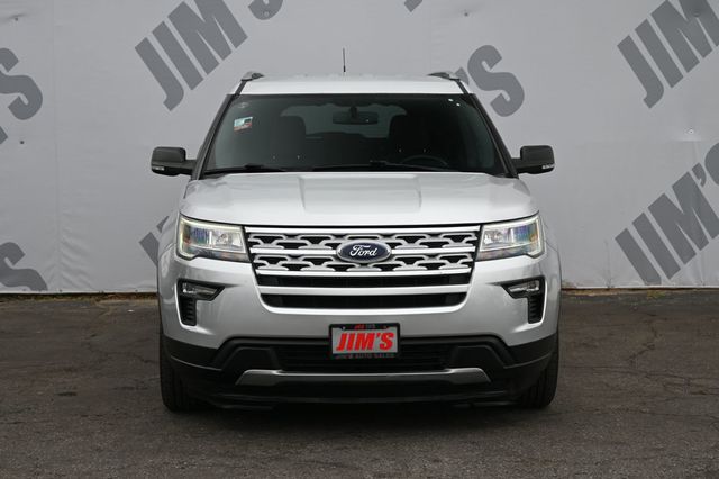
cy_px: 240
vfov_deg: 20.6
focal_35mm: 66
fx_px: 1317
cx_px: 360
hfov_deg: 30.5
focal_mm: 44
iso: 110
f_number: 6
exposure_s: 1/250
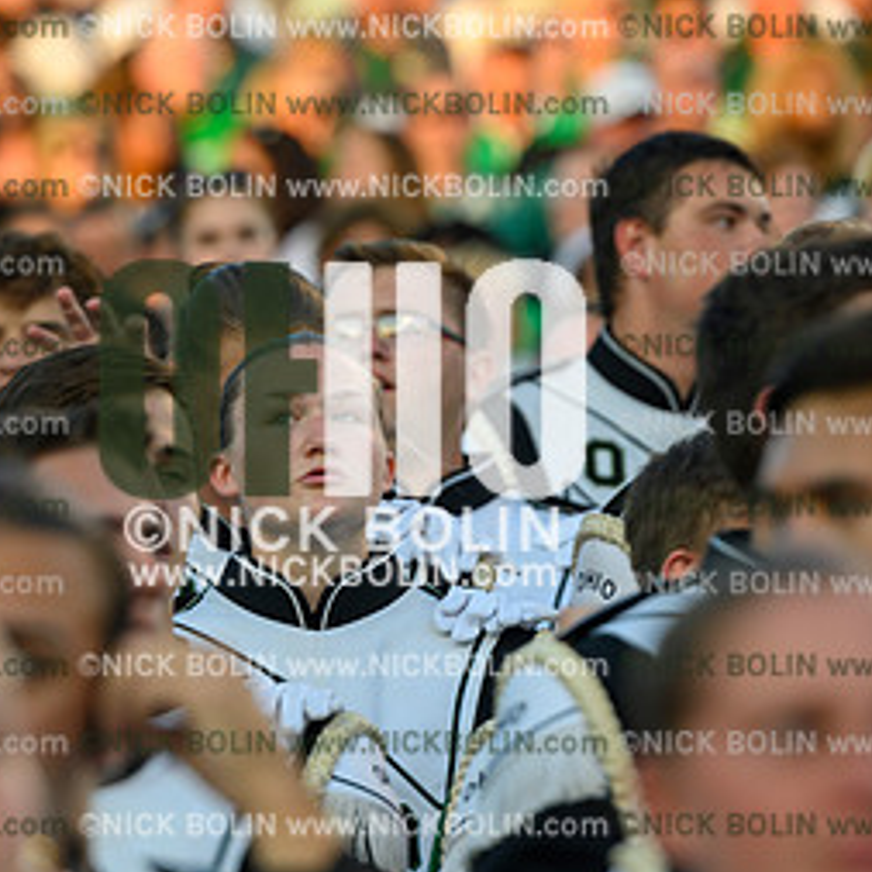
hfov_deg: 4.5
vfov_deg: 4.5
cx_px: 341
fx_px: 11086
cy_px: 426
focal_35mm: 389
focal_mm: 200
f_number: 4
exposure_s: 1/125
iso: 160
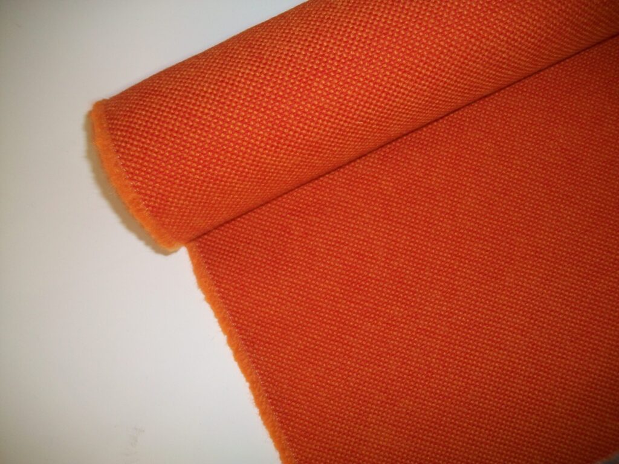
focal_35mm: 32
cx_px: 310
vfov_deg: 44.2
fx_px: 572
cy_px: 232
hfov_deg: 56.8
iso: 80
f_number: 2.9
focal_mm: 5.7
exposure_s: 1/30
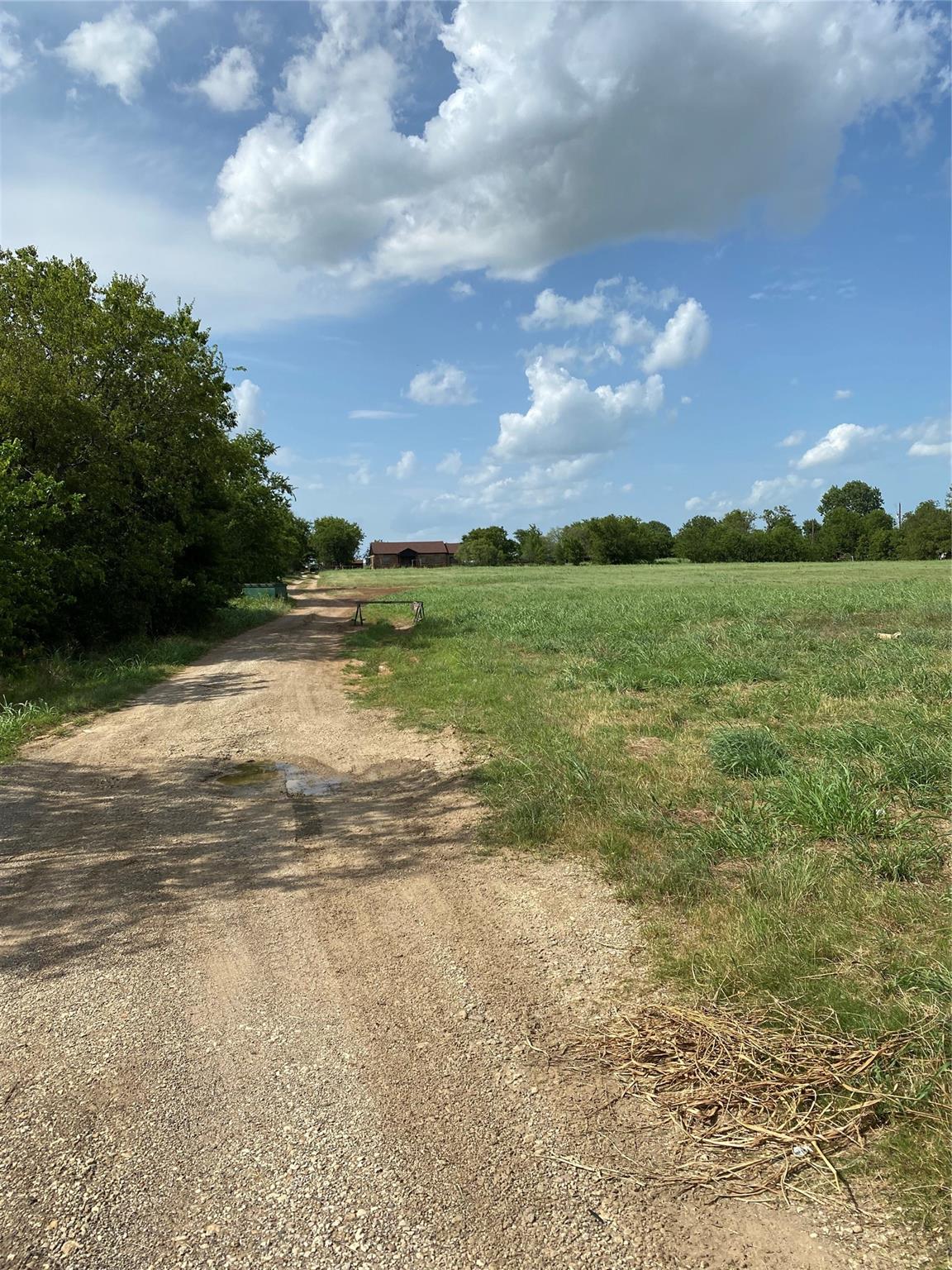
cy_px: 635
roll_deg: +1.3
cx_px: 476
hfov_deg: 53.1
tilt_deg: -2.2
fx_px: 953
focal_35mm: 26
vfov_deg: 67.3
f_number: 1.8
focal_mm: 4.25
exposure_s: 1/4115
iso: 32
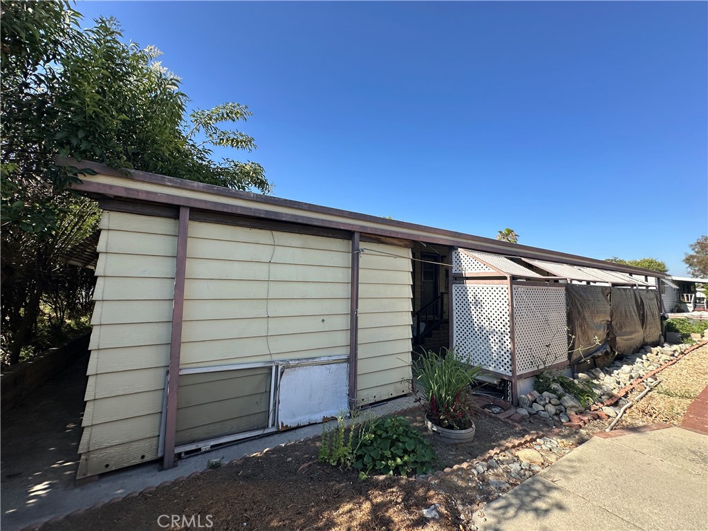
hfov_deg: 102.1
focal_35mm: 14
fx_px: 286
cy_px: 266
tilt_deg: +4.6
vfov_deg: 85.7
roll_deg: -1.8
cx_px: 354
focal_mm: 2.22
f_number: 2.2
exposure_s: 1/910
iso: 40
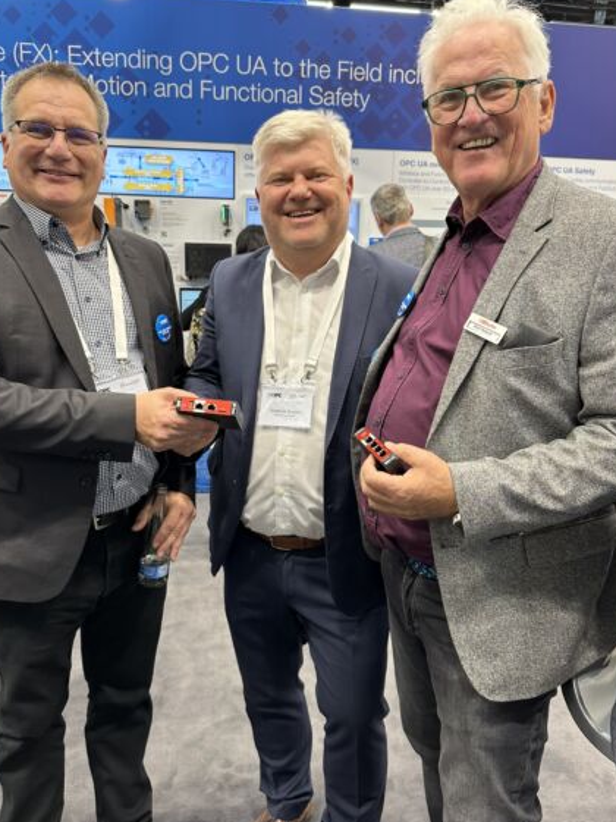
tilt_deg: -9.8
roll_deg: -1.5
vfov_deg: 65.3
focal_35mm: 27
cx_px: 279
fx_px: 641
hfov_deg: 51.3
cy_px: 402
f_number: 1.78
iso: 100
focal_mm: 6.86
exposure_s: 1/100
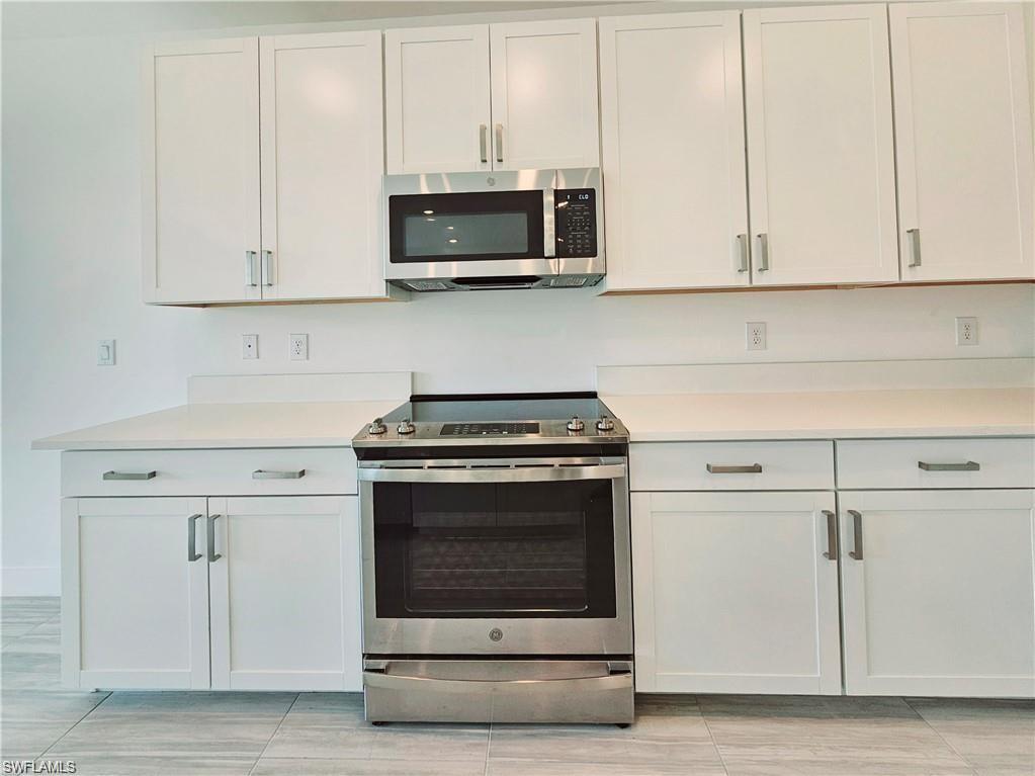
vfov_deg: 89.9
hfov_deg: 106.2
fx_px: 389
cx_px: 518
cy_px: 388
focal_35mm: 13
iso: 80
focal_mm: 2.2
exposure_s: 1/120
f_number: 2.2
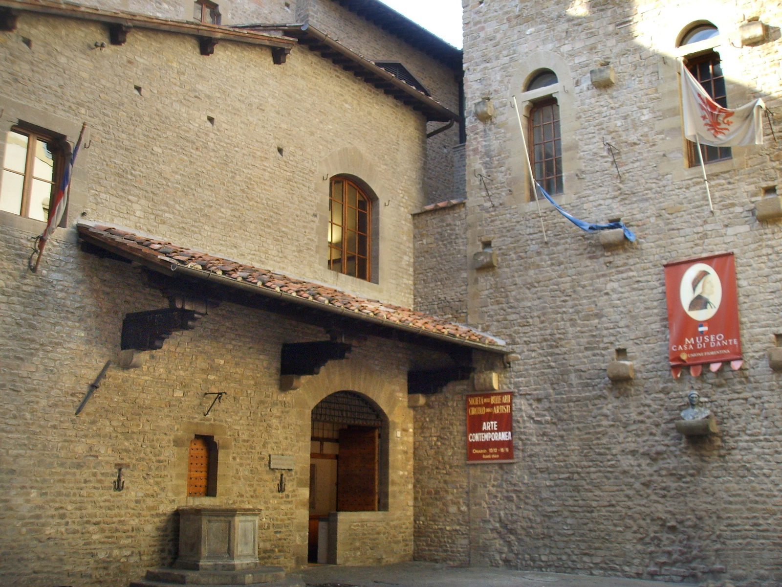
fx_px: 881
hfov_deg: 47.9
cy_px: 294
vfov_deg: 36.8
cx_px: 391
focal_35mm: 39
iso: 91
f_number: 3.5
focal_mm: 6.6
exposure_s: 1/90
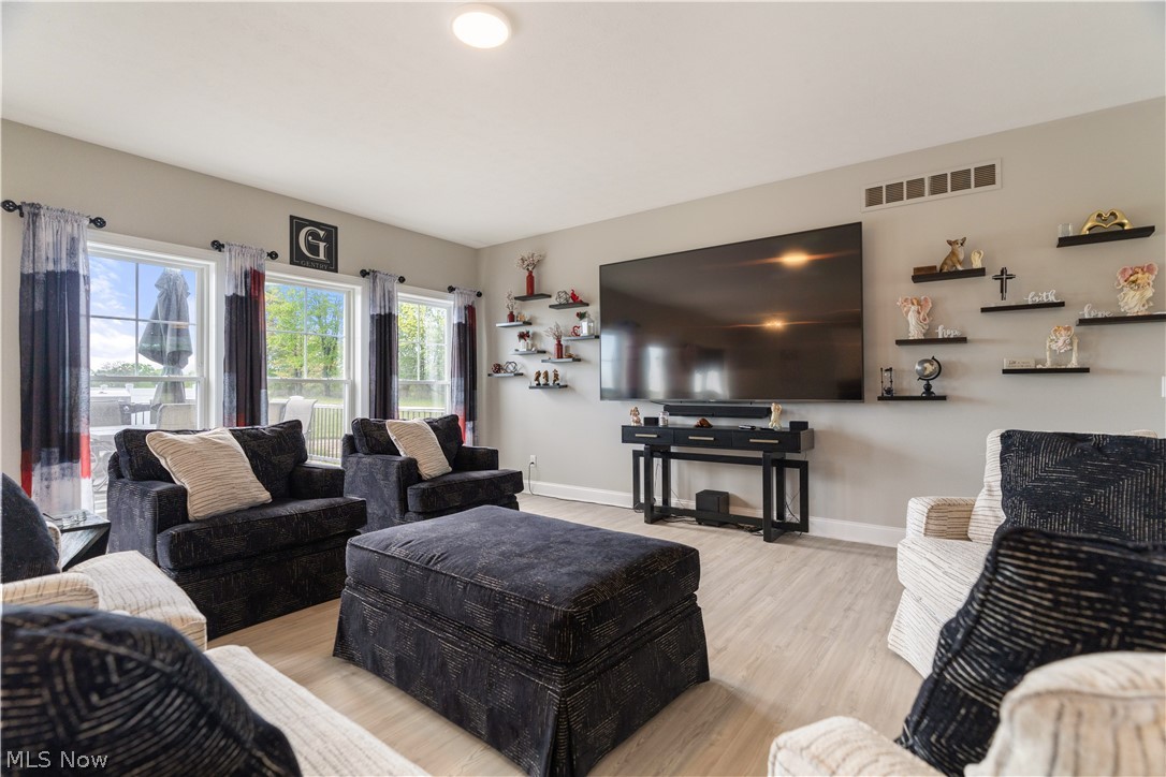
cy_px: 388
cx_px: 583
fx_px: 551
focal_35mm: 17
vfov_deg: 70.4
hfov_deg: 93.3
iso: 400
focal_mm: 17
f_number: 4
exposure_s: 1/8
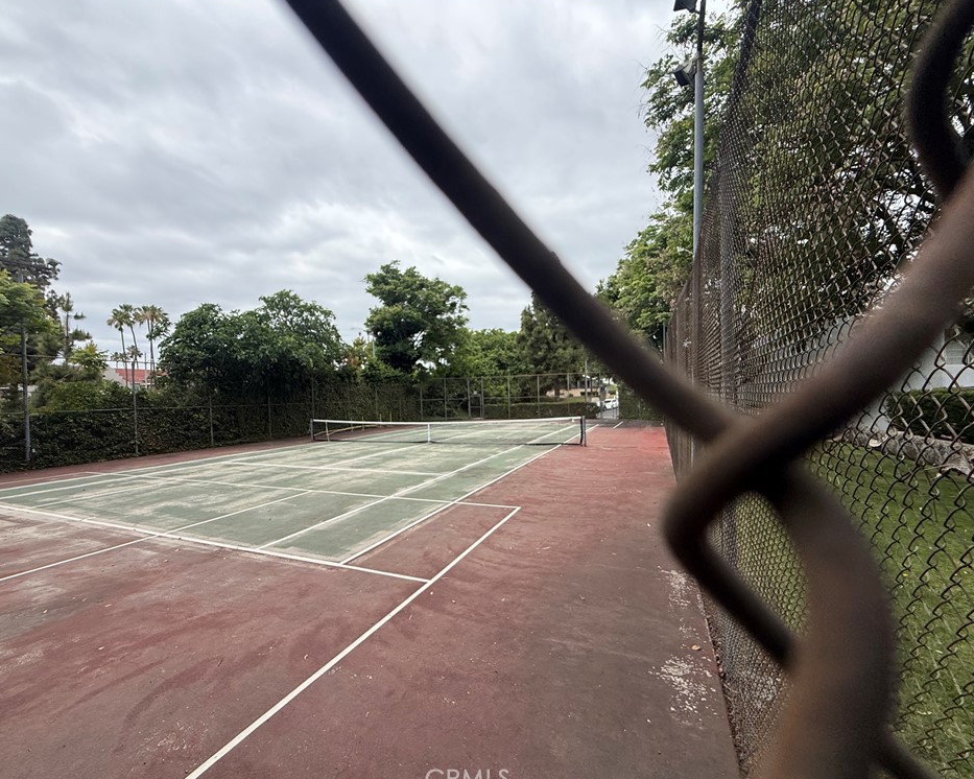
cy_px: 393
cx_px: 467
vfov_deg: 84.0
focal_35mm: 15
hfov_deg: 96.8
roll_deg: +1.0
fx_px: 432
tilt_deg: -1.0
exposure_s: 1/1534
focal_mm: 2.22
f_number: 2.2
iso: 50
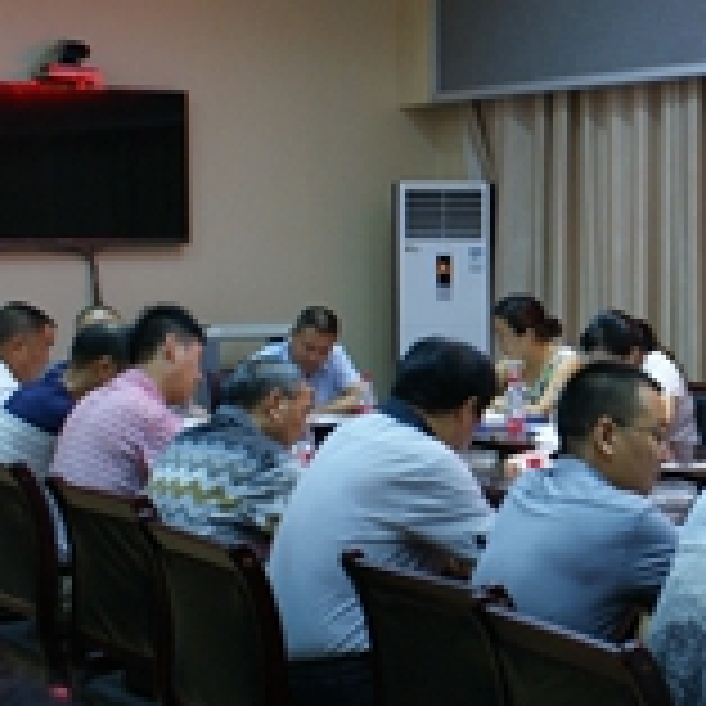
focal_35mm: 73
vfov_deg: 23.7
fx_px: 1684
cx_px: 868
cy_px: 342
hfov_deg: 21.8
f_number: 3.5
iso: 400
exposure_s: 1/30
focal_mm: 18
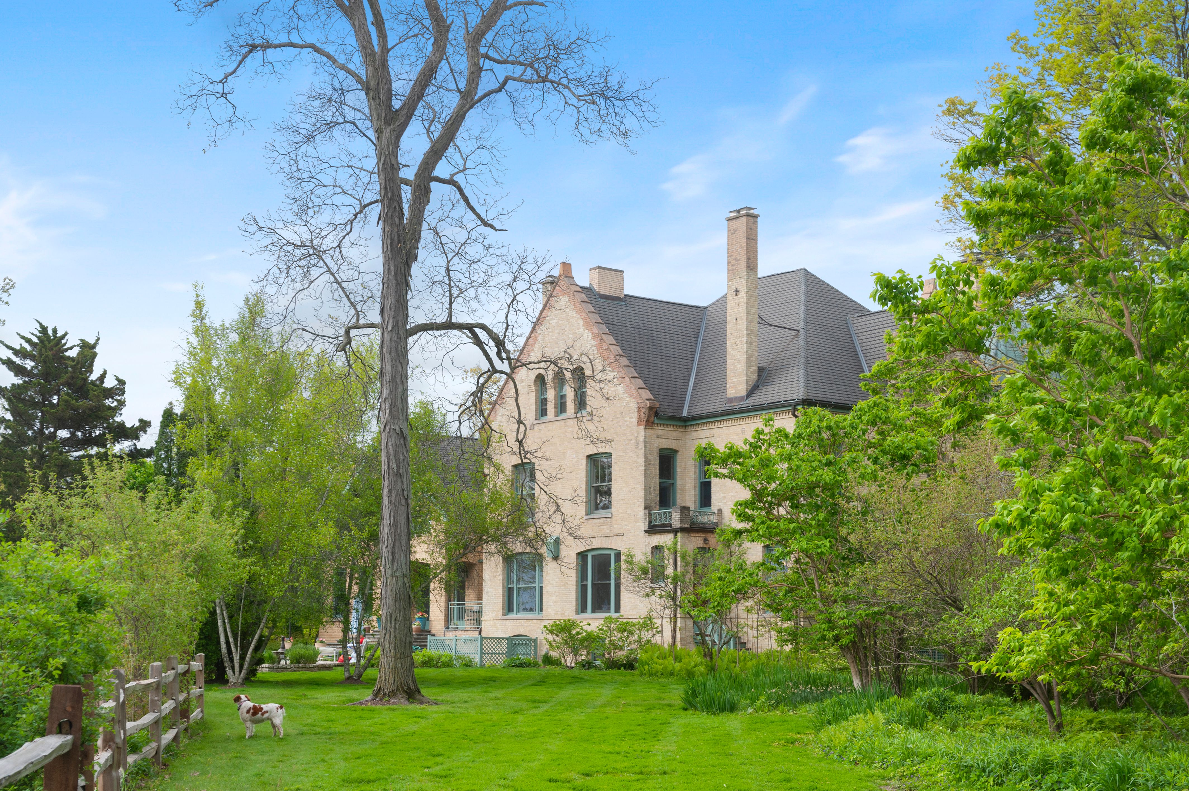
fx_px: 1716
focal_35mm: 52
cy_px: 396
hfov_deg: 38.2
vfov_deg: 26.0
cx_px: 594
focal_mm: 52
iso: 400
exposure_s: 1/400
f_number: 8
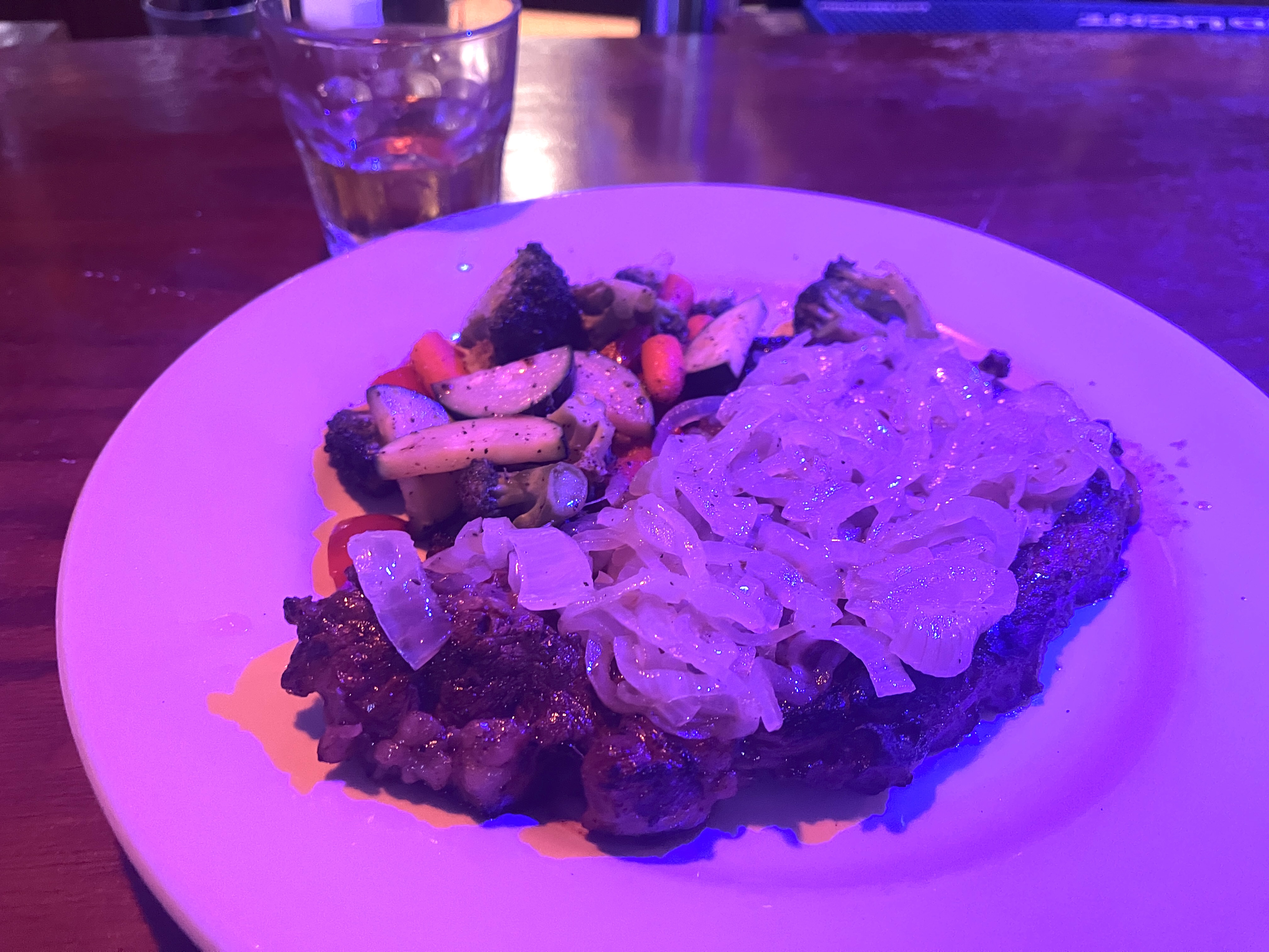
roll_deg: -2.2
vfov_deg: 53.1
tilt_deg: -40.7
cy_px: 476
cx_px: 634
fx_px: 953
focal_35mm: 26
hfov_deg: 67.3
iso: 1000
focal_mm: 5.1
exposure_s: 1/24
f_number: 1.6
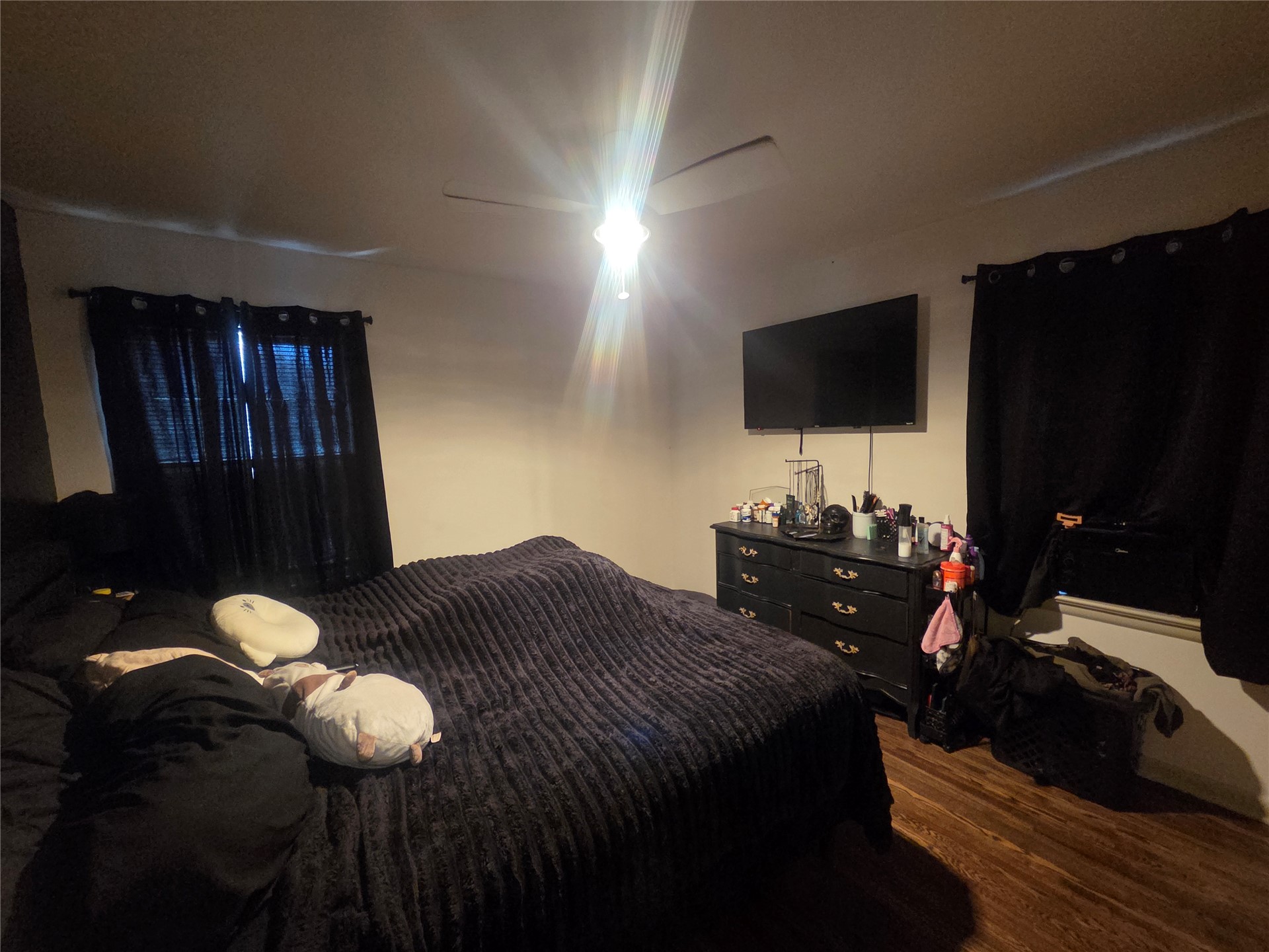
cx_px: 634
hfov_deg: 106.2
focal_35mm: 13
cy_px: 476
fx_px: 477
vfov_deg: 89.9
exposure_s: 1/60
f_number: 2.2
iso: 1250
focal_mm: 2.2
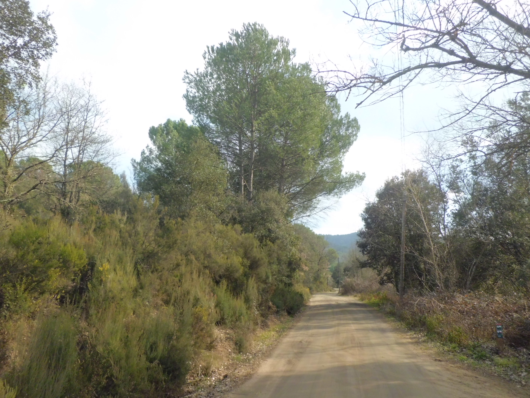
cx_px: 265
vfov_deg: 53.1
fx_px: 398
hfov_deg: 67.3
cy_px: 199
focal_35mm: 26
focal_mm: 4.7
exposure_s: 1/80
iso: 100
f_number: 7.9
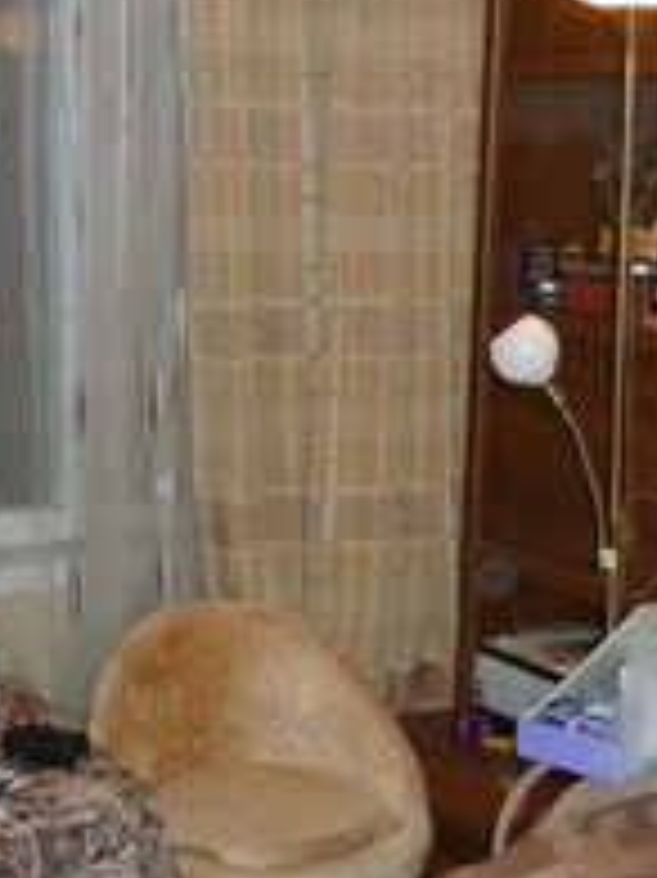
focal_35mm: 74
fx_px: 1875
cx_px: 306
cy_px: 473
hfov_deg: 19.9
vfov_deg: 26.3
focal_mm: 5.3
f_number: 3.5
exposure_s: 1/30
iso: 320
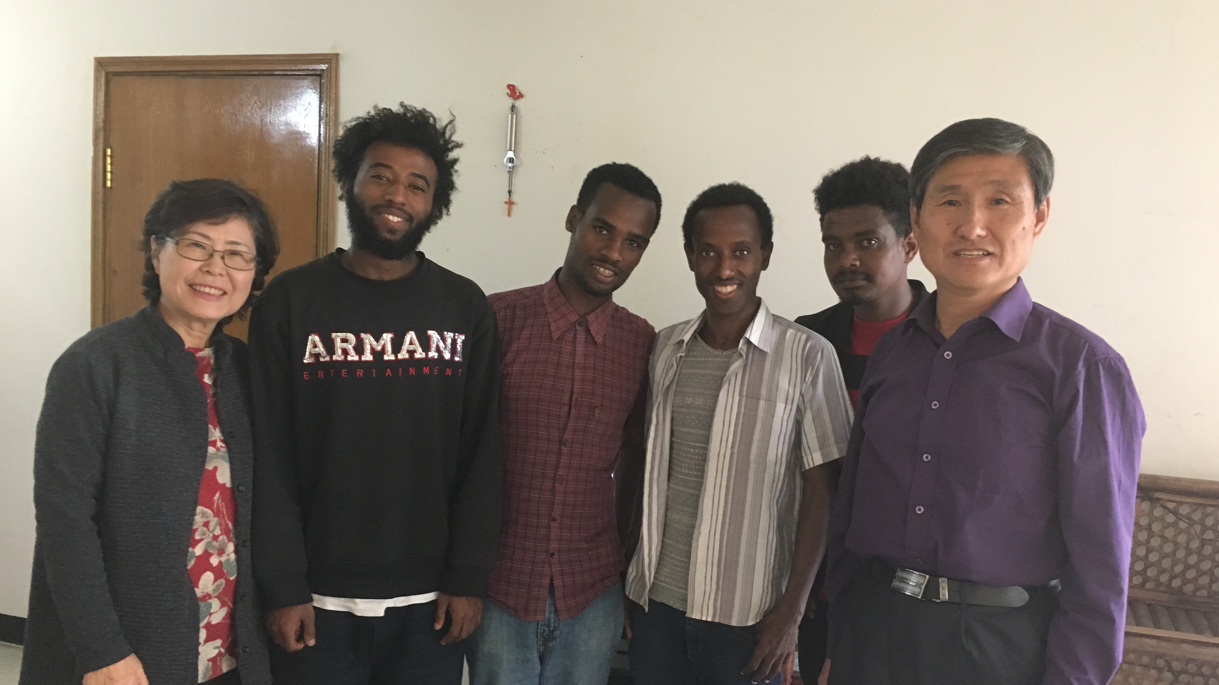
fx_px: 1034
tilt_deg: -7.2
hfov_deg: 61.0
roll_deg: -3.6
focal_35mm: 32
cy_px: 409
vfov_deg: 36.5
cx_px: 616
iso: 200
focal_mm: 4.15
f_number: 2.2
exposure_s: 1/20
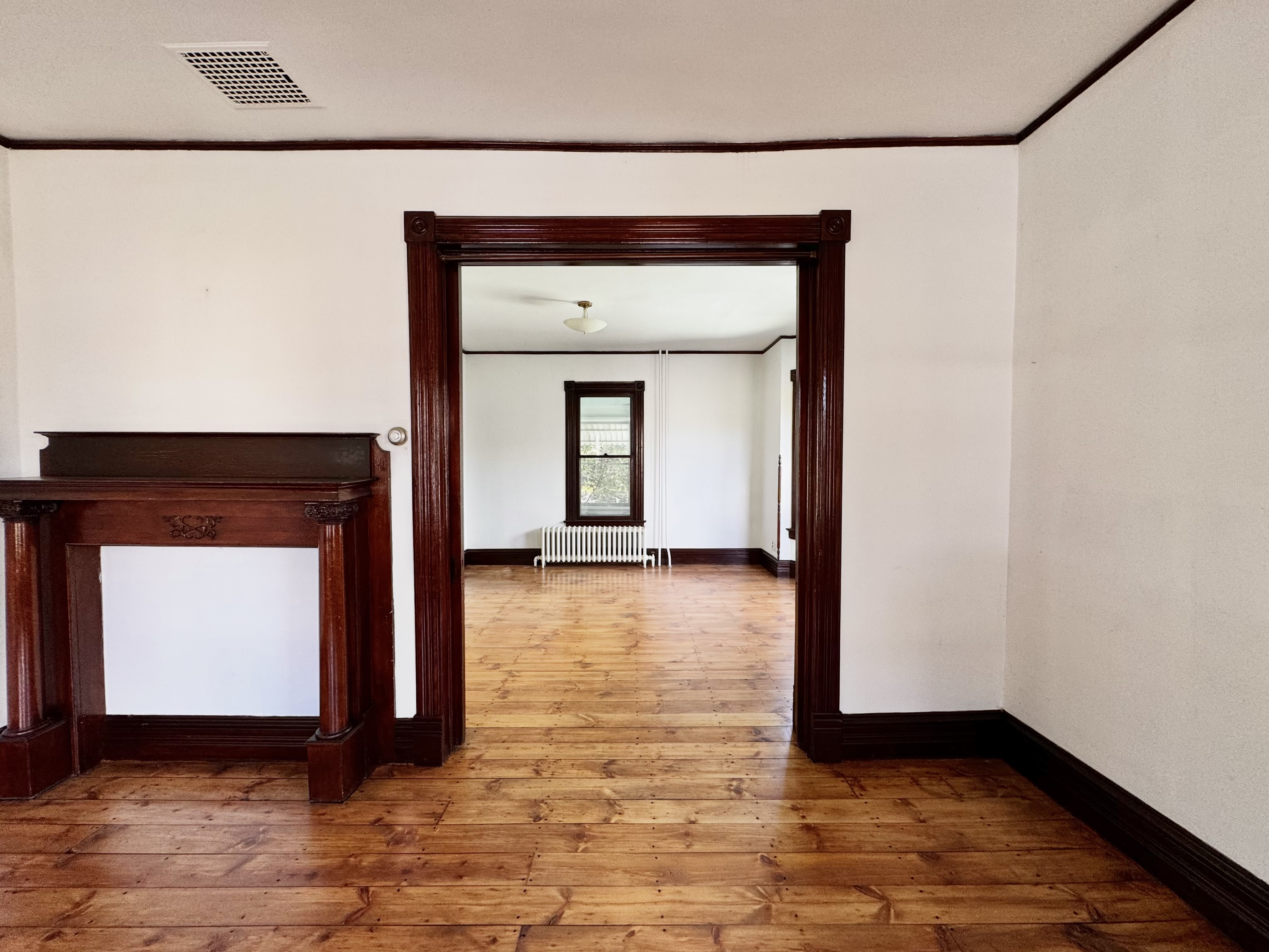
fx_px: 513
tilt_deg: -2.8
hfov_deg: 102.1
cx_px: 634
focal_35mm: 14
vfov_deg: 85.7
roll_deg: +0.0
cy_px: 476
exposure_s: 1/99
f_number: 2.2
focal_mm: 2.22
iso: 160
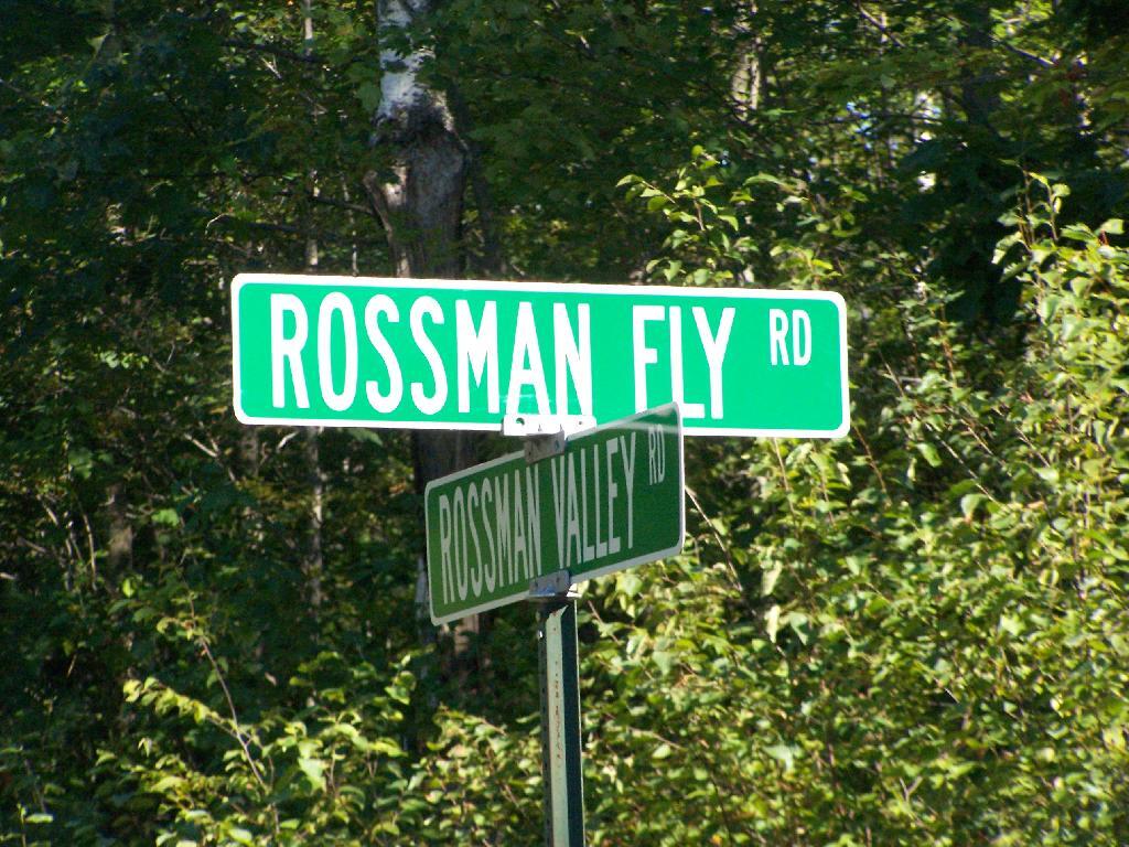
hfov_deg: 8.3
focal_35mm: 238
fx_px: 7762
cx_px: 564
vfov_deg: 6.2
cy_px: 424
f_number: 4.5
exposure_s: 1/1000
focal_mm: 39.5
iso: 400
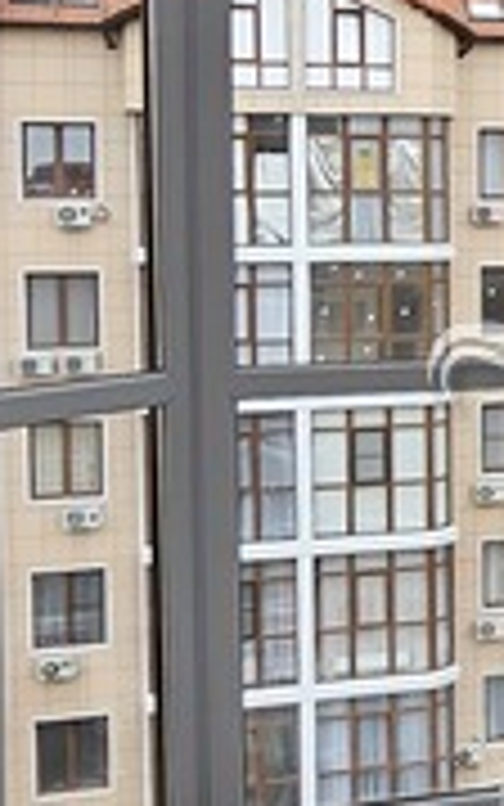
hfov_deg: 14.3
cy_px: 261
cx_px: 999
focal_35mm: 77
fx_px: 1691
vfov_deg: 26.6
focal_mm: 2.2
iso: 50
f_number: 2.2
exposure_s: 1/125
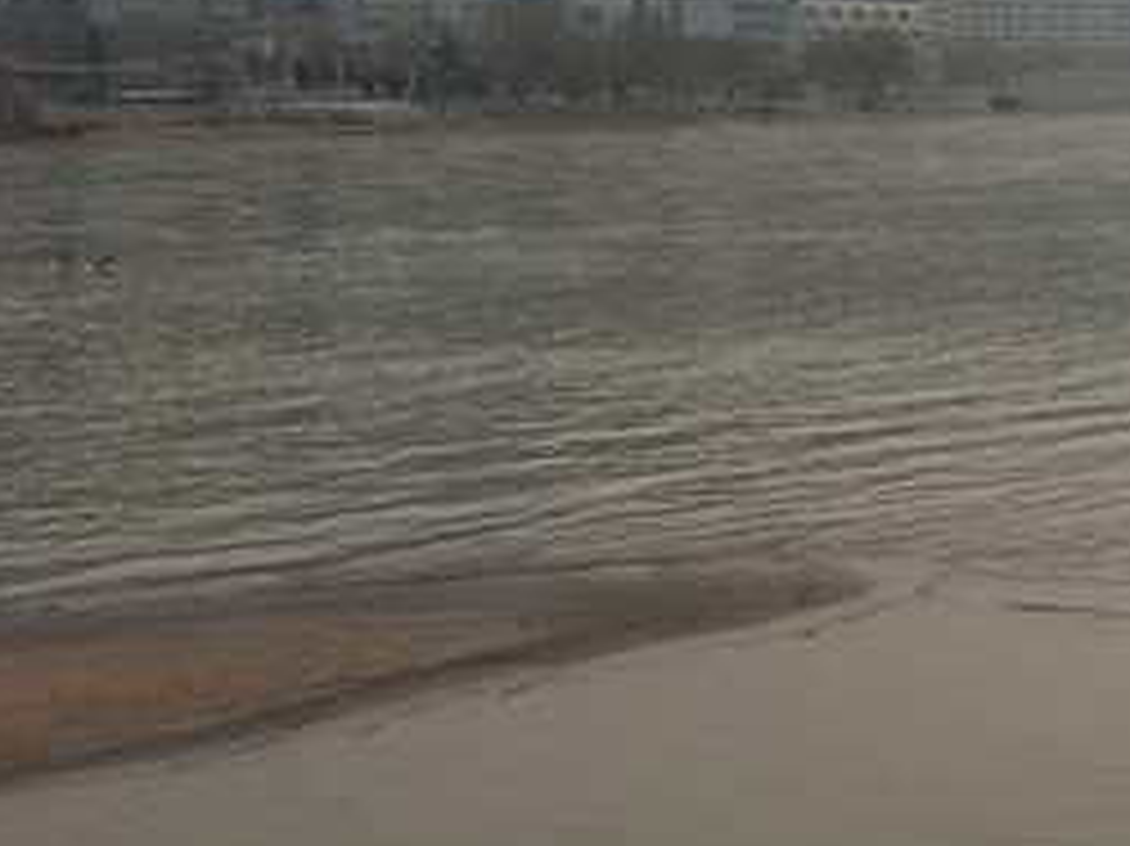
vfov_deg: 19.2
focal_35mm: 74
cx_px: 1274
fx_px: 2414
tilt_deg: +2.4
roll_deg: +2.0
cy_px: -32
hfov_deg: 24.4
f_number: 2.2
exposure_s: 1/1053
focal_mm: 4.15
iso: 32
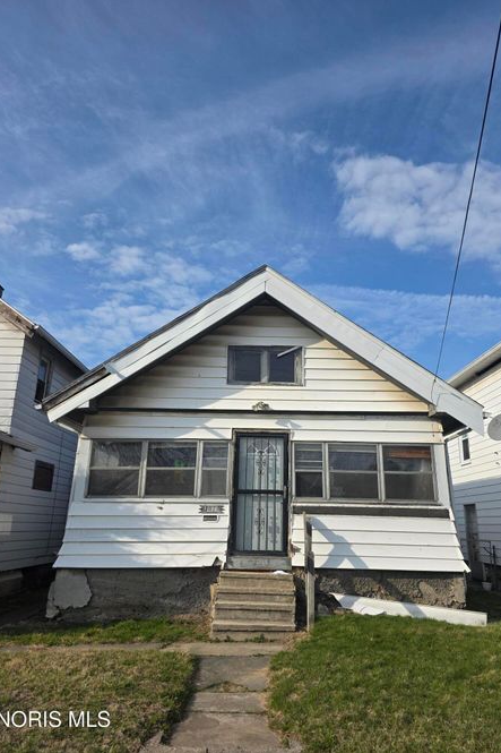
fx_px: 501
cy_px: 376
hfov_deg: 53.0
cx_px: 276
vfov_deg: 73.8
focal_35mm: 24
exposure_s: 1/6574
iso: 80
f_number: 1.7
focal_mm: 6.3
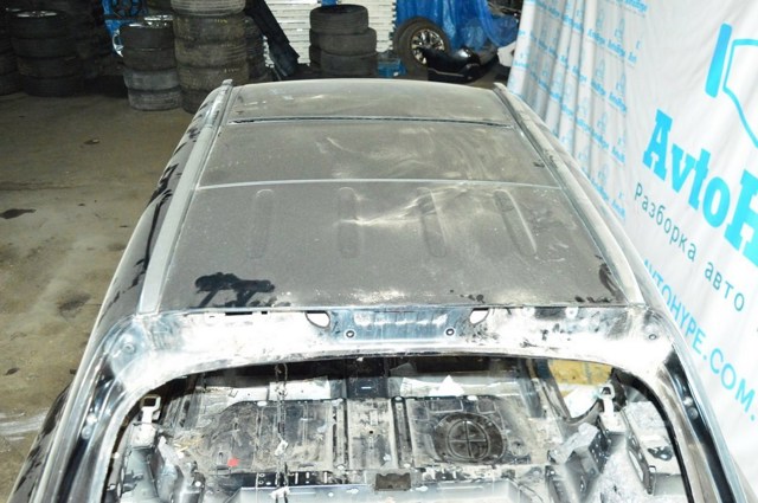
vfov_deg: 39.9
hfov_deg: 57.3
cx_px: 379
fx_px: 694
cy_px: 252
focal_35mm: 33
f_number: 4
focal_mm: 22
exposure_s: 1/200
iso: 6400
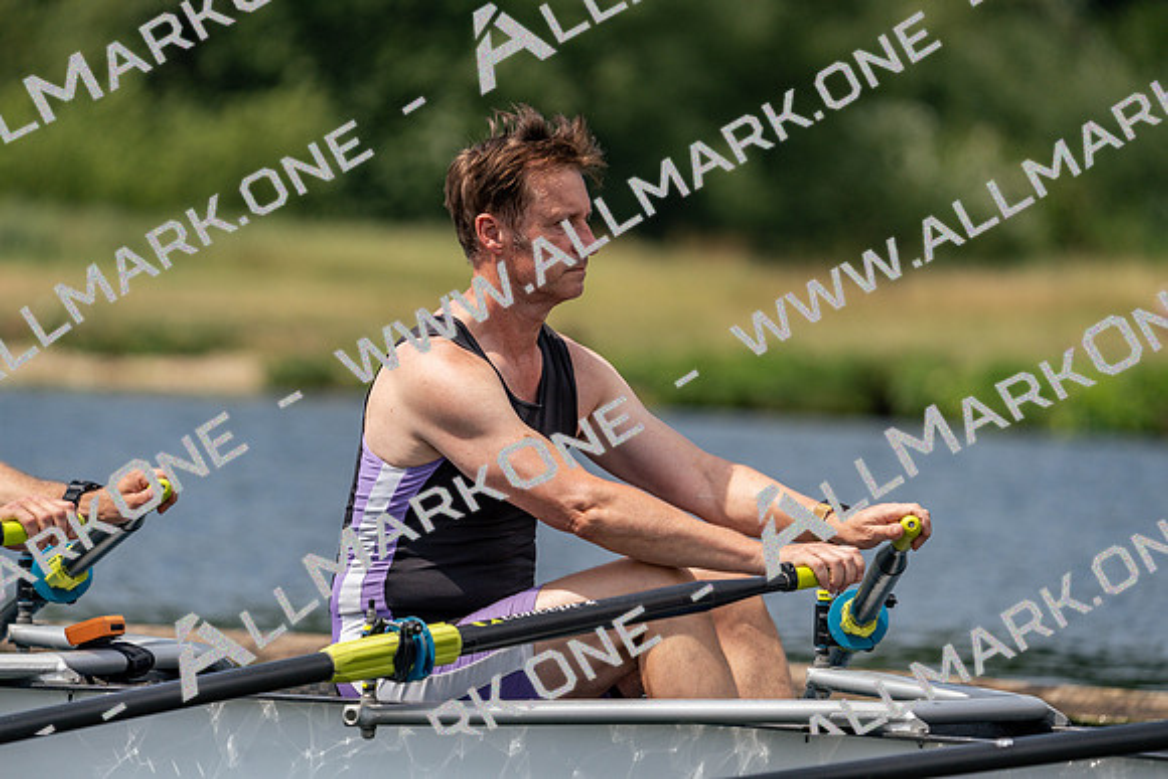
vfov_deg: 3.4
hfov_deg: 5.2
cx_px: 584
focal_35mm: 400
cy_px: 390
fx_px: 12980
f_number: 6.3
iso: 250
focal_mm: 400
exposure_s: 1/1600
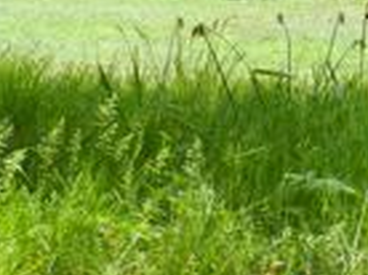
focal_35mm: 279
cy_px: -216
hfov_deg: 6.8
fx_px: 2961
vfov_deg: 5.2
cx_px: 781
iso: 160
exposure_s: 1/250
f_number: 4.6
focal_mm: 10.7
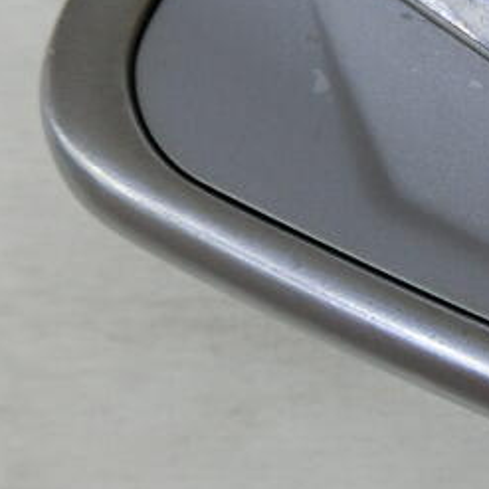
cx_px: 721
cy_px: 198
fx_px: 1374
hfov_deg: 18.1
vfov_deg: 20.2
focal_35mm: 86
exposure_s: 1/125
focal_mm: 5.4
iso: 125
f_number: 2.8
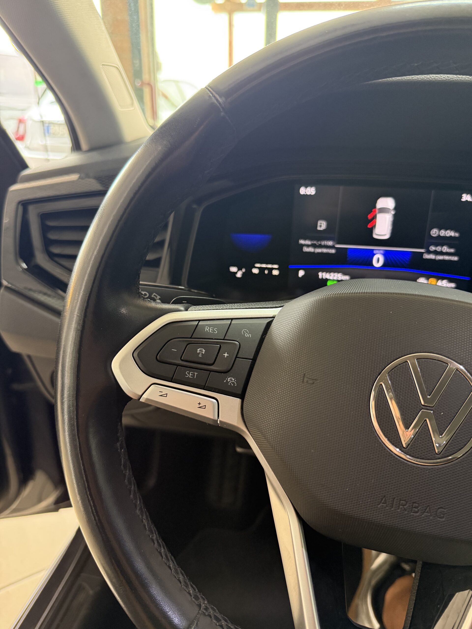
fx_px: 436
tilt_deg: -25.8
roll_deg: -0.2
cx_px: 236
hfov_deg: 56.8
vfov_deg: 71.6
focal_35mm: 24
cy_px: 314
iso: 400
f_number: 1.78
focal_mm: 6.76
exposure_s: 1/60
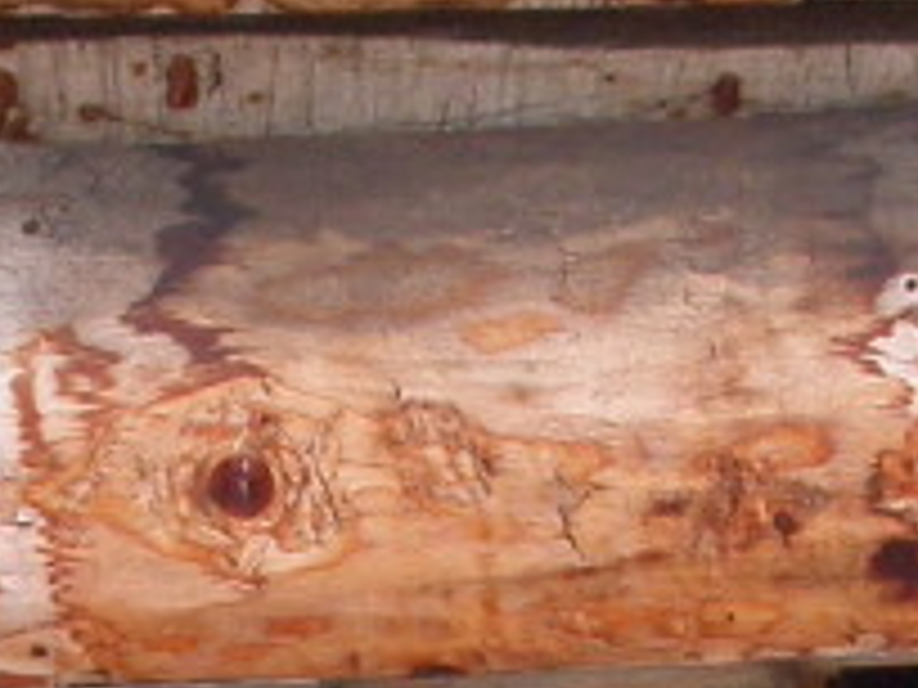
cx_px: 634
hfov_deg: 7.0
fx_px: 7479
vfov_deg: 5.2
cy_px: 1043
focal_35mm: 282
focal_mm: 12.9
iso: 100
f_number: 4
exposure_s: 1/134
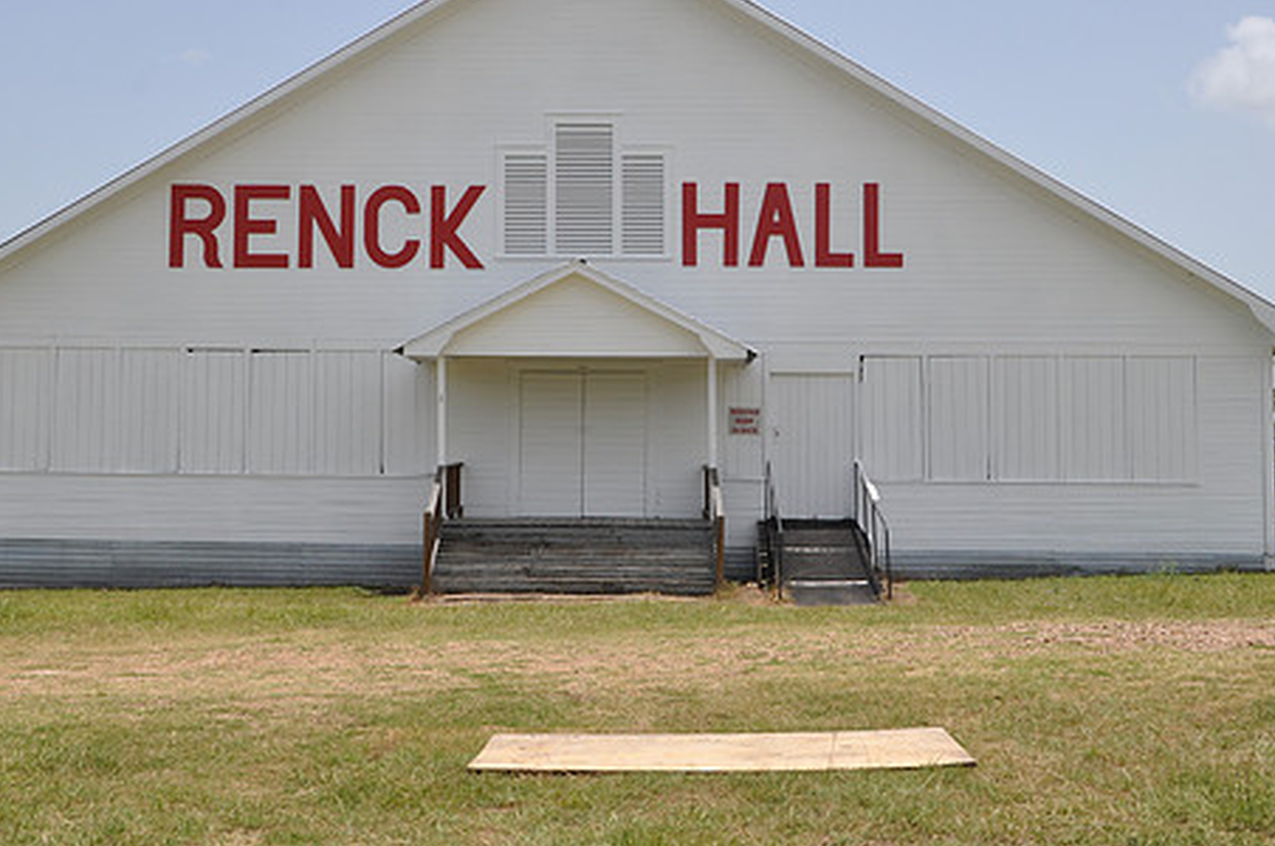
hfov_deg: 39.6
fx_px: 1768
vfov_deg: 26.9
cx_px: 601
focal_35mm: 50
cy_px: 362
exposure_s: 1/125
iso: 200
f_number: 13
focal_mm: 26
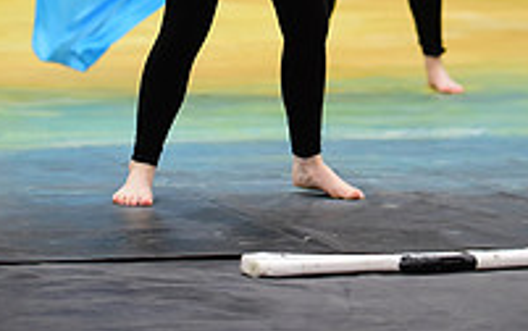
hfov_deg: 8.4
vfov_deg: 5.2
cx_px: 297
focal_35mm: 251
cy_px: -252
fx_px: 3615
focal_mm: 110
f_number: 2.8
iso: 3200
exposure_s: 1/320
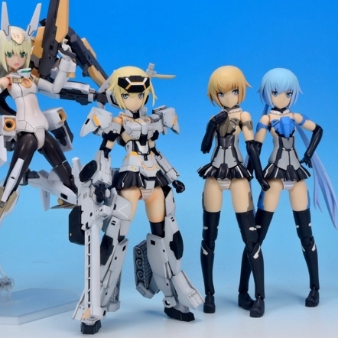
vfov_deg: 24.0
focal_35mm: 72
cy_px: 167
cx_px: 121
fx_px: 795
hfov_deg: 23.9
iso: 80
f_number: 7.3
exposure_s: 1/1.3
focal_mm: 12.8
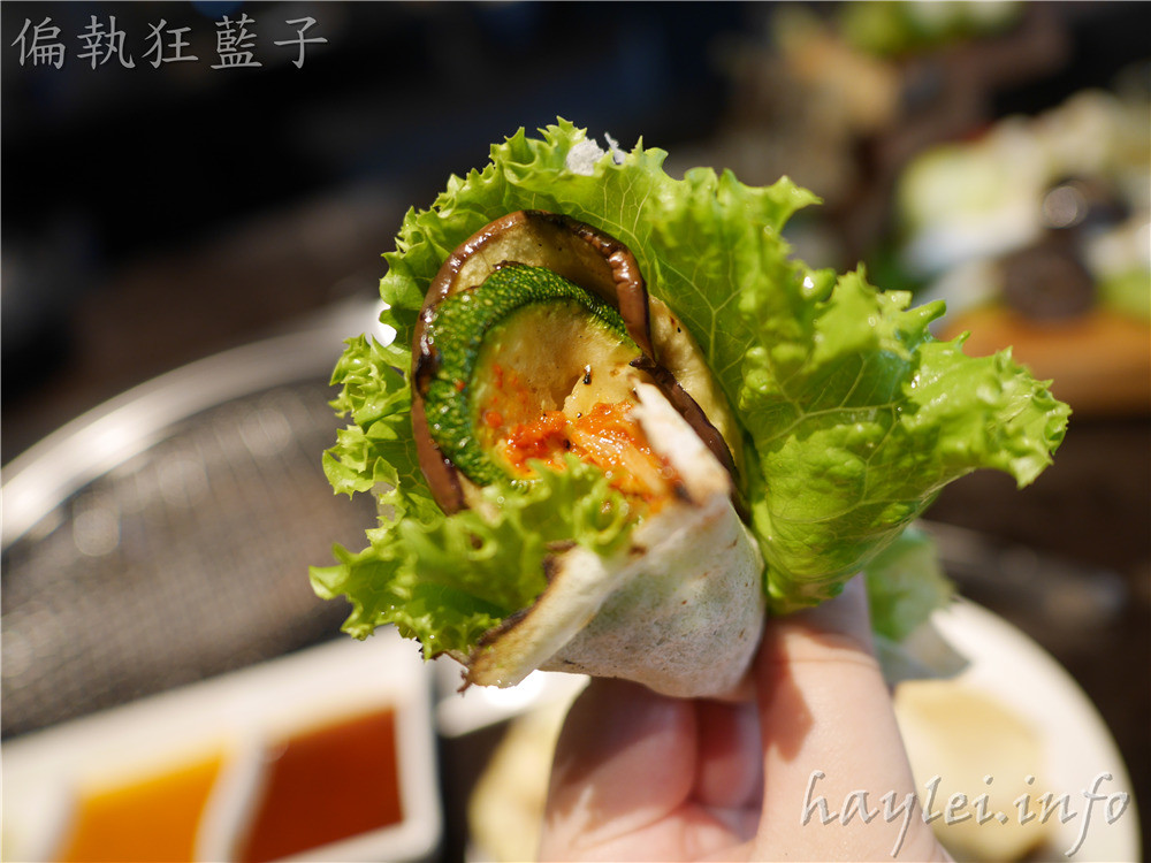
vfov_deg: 46.8
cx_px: 576
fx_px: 998
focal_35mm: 30
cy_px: 432
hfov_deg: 60.0
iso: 250
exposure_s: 1/60
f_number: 2
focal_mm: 15
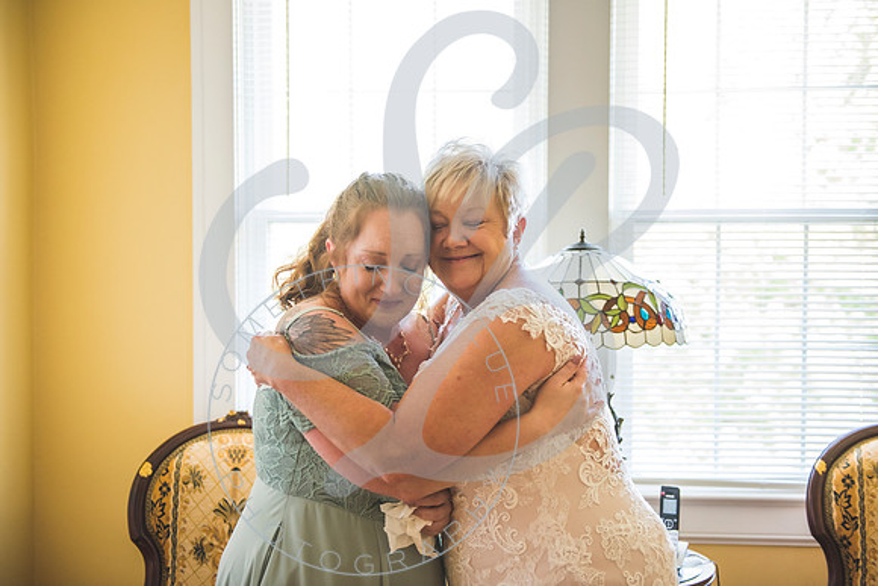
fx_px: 1034
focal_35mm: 42
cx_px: 441
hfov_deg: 46.0
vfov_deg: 31.6
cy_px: 293
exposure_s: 1/125
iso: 1250
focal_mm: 42
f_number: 2.8
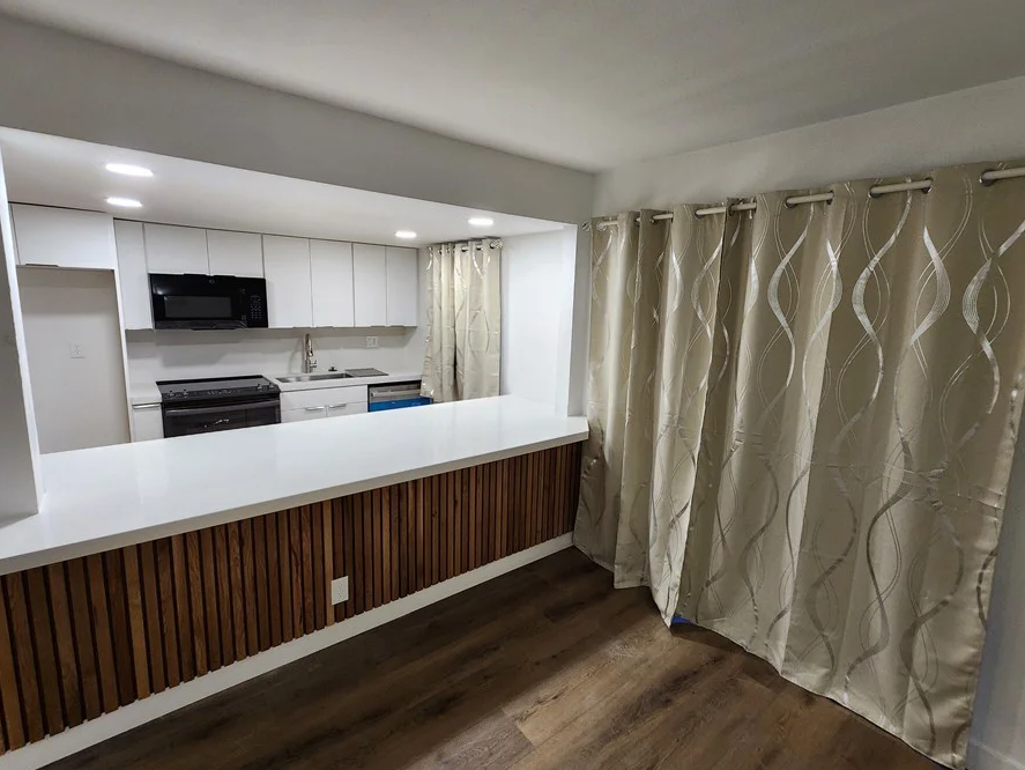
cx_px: 523
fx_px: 444
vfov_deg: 81.8
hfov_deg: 98.1
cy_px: 377
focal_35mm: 15
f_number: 2.2
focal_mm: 2.2
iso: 200
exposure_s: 1/60
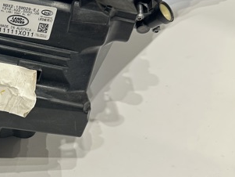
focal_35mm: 51
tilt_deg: -37.0
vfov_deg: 28.5
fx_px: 346
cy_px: 107
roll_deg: +15.2
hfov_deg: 33.9
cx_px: -5
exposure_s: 1/50
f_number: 1.78
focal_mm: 6.86
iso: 250
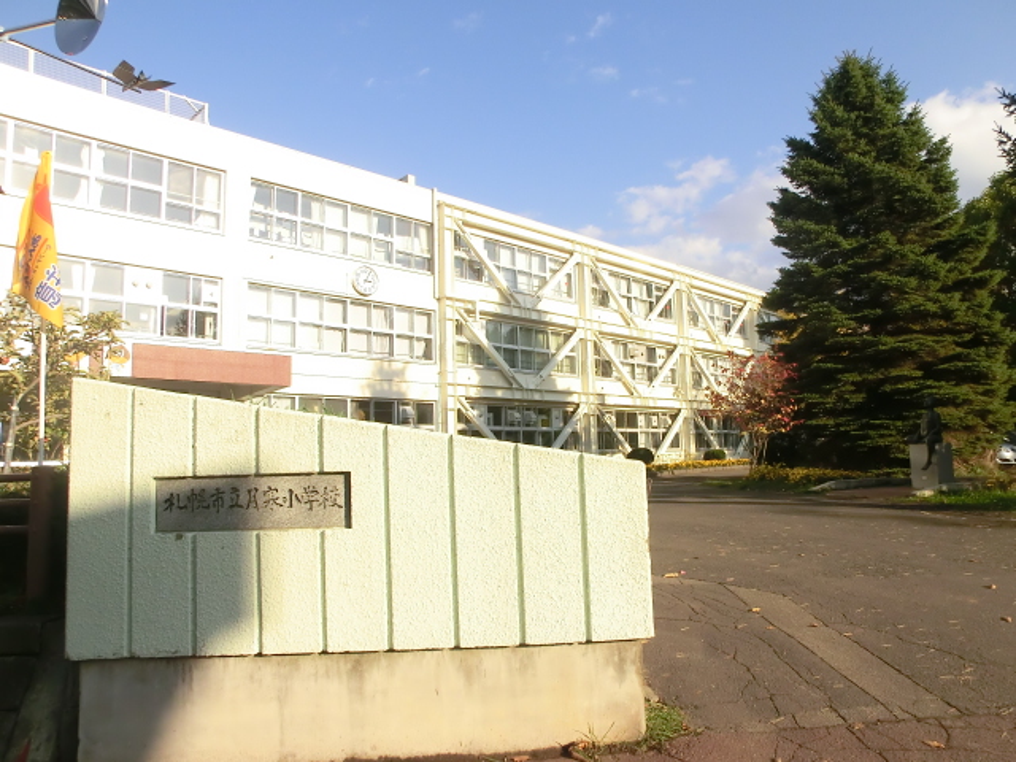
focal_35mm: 24
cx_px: 508
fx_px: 704
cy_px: 381
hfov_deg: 71.6
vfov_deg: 56.8
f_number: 7.9
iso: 160
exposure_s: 1/250
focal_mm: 4.24
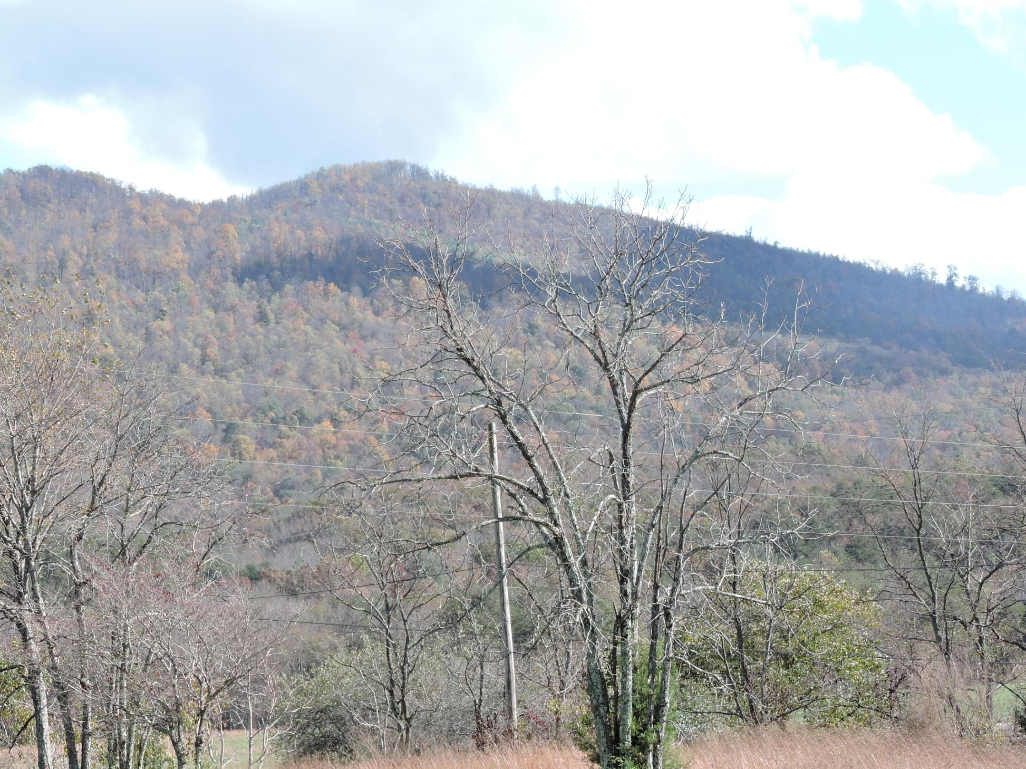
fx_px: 4327
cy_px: 496
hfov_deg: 13.5
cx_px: 339
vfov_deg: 10.2
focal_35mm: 146
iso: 100
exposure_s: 1/250
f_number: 4.2
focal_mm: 18.7
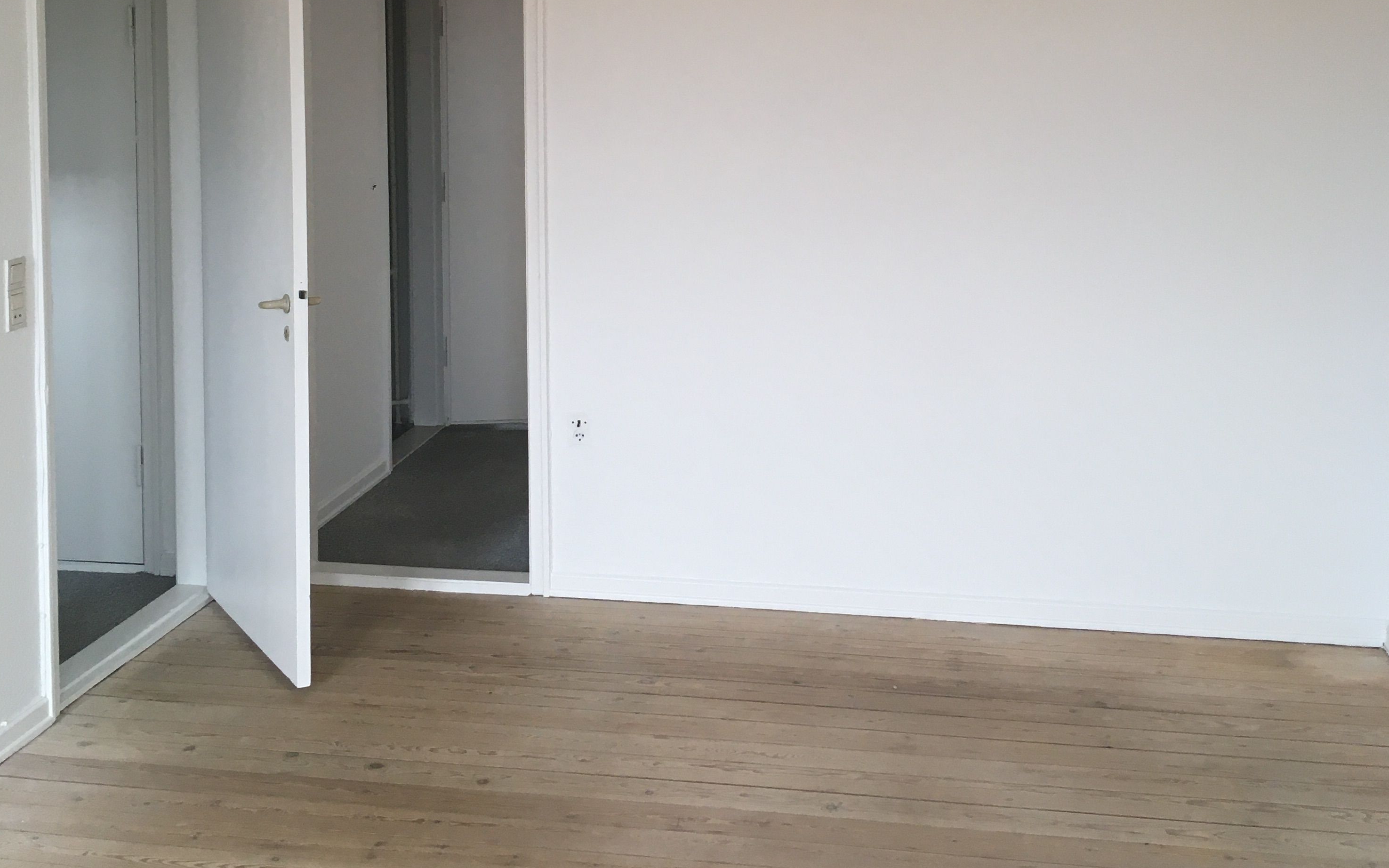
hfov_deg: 47.2
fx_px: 1590
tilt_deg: -4.2
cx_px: 693
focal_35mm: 42
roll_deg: +0.9
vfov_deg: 29.3
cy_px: 92
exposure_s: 1/33
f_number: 2.2
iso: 32
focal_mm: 4.15
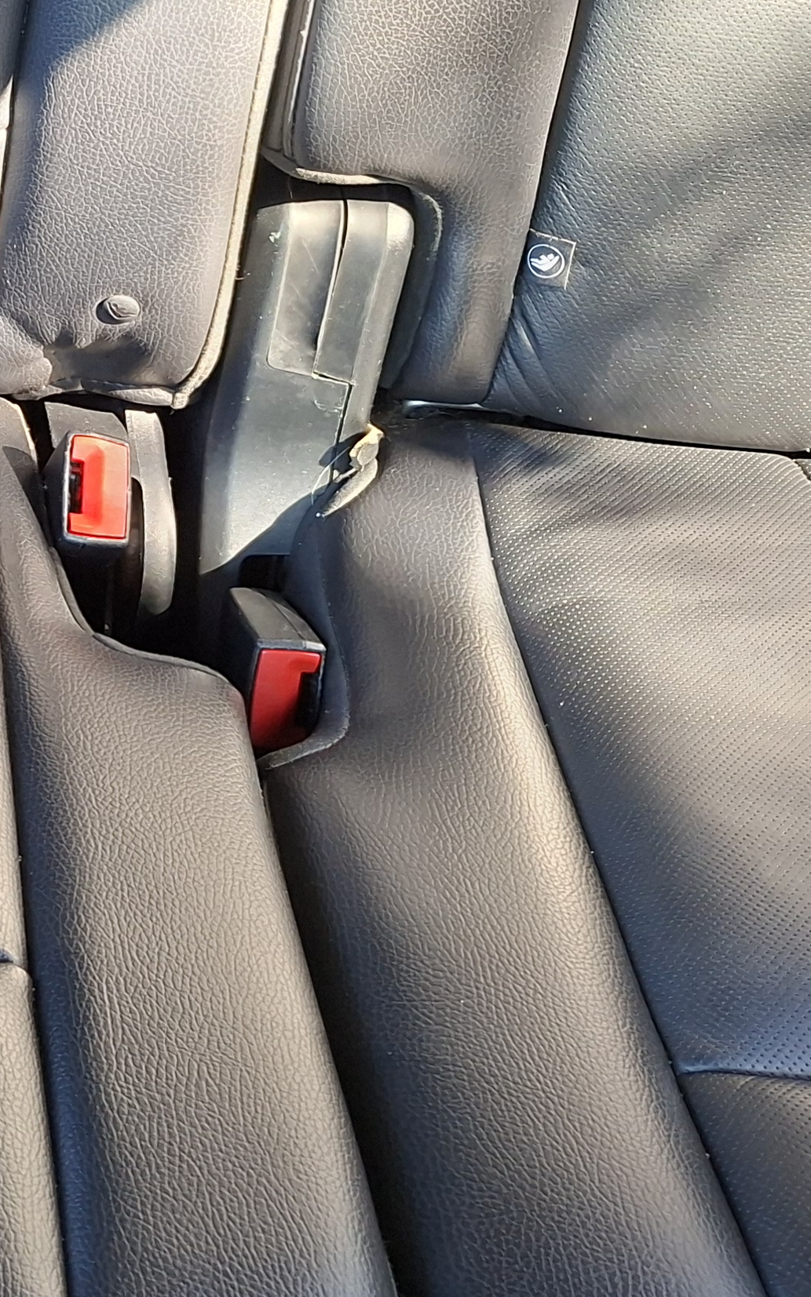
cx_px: -433
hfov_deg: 19.1
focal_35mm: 59
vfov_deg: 33.1
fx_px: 2087
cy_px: 175
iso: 320
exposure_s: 1/30
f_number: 1.8
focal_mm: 5.54
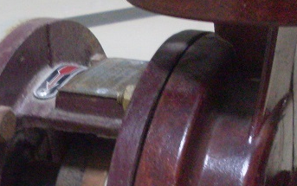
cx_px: 39
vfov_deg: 11.1
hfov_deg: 17.9
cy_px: 240
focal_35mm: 115
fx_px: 932
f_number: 2.8
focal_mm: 6.3
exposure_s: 1/6
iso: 200
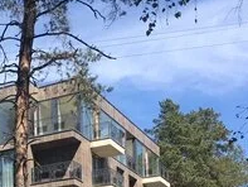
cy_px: 263
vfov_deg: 14.8
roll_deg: +0.6
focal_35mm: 94
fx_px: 674
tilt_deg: +9.0
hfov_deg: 19.3
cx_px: -69
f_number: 2.2
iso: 25
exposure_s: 1/916
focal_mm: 4.15
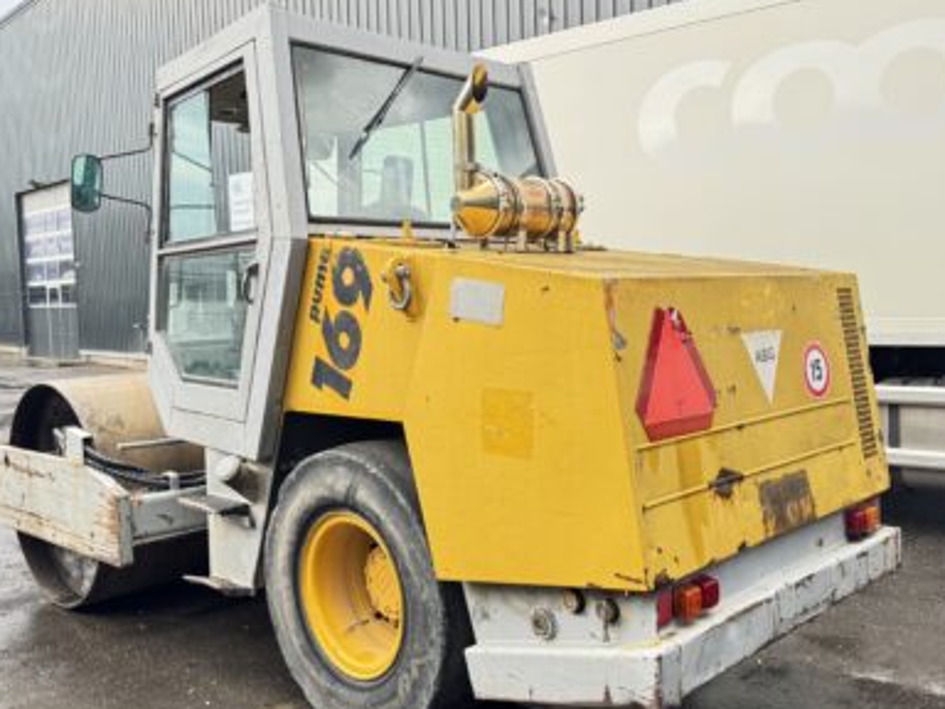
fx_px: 682
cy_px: 364
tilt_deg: -2.2
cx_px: 485
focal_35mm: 25
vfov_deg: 54.9
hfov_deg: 69.4
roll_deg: +2.0
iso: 200
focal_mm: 6.76
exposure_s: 1/121
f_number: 1.78
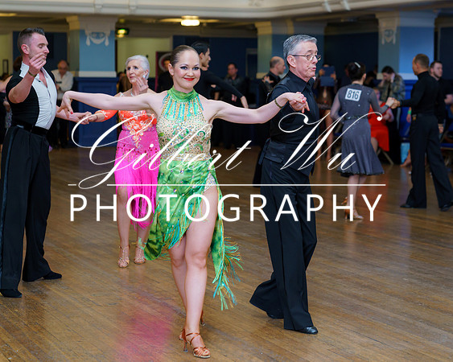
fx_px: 1117
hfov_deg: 22.9
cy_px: 158
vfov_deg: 18.4
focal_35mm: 83
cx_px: 275
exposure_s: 1/125
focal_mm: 65
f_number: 2.8
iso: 800
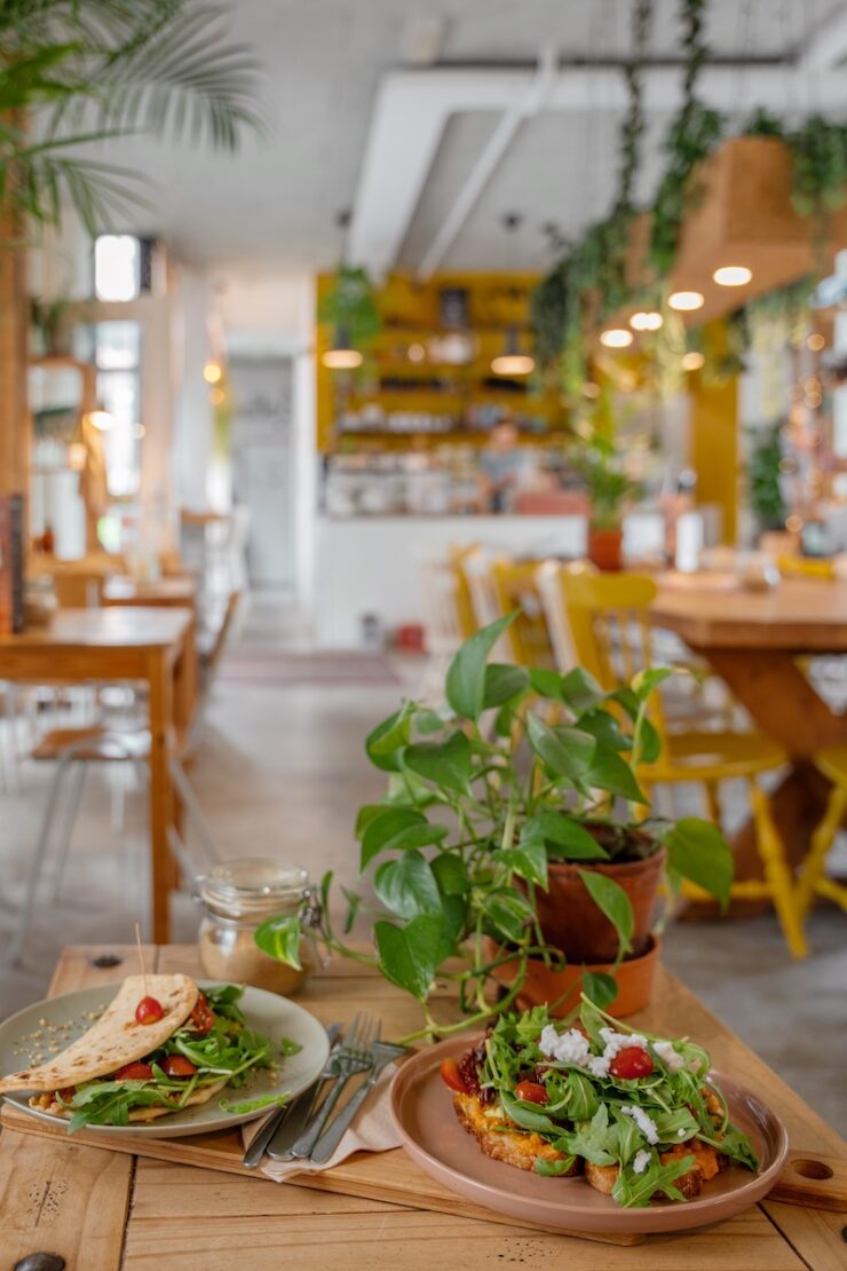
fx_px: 1157
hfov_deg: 40.2
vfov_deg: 57.5
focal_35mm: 33
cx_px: 424
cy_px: 636
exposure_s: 1/40
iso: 320
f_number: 2.8
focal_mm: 32.8
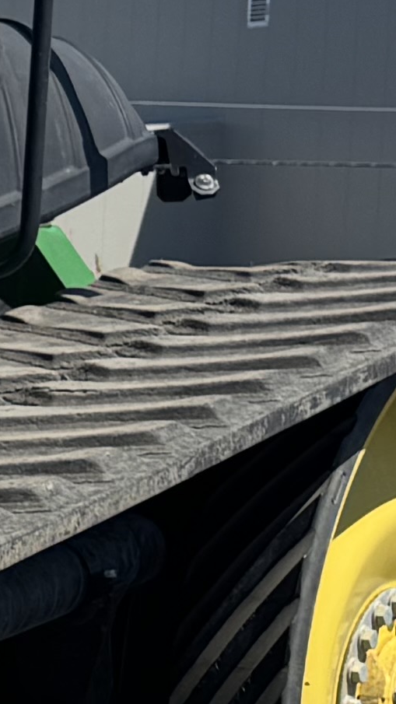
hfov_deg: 6.0
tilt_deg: -0.7
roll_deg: -2.4
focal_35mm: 165
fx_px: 3080
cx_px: -1247
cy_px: 393
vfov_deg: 13.0
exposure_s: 1/4310
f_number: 1.78
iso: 80
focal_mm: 6.76
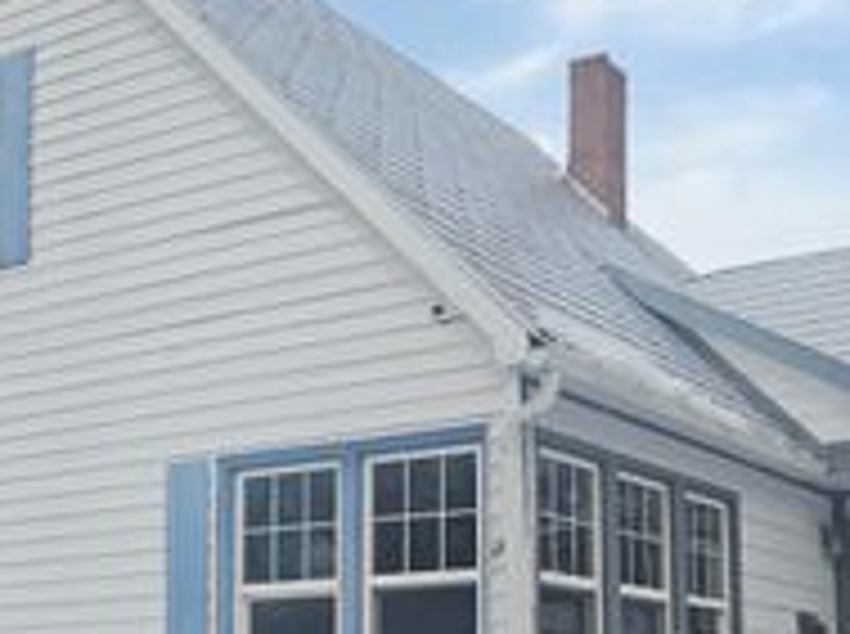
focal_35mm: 61
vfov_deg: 23.4
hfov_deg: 31.7
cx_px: 504
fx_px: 1495
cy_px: 560
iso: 25
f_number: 1.8
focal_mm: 5.4
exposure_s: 1/2365
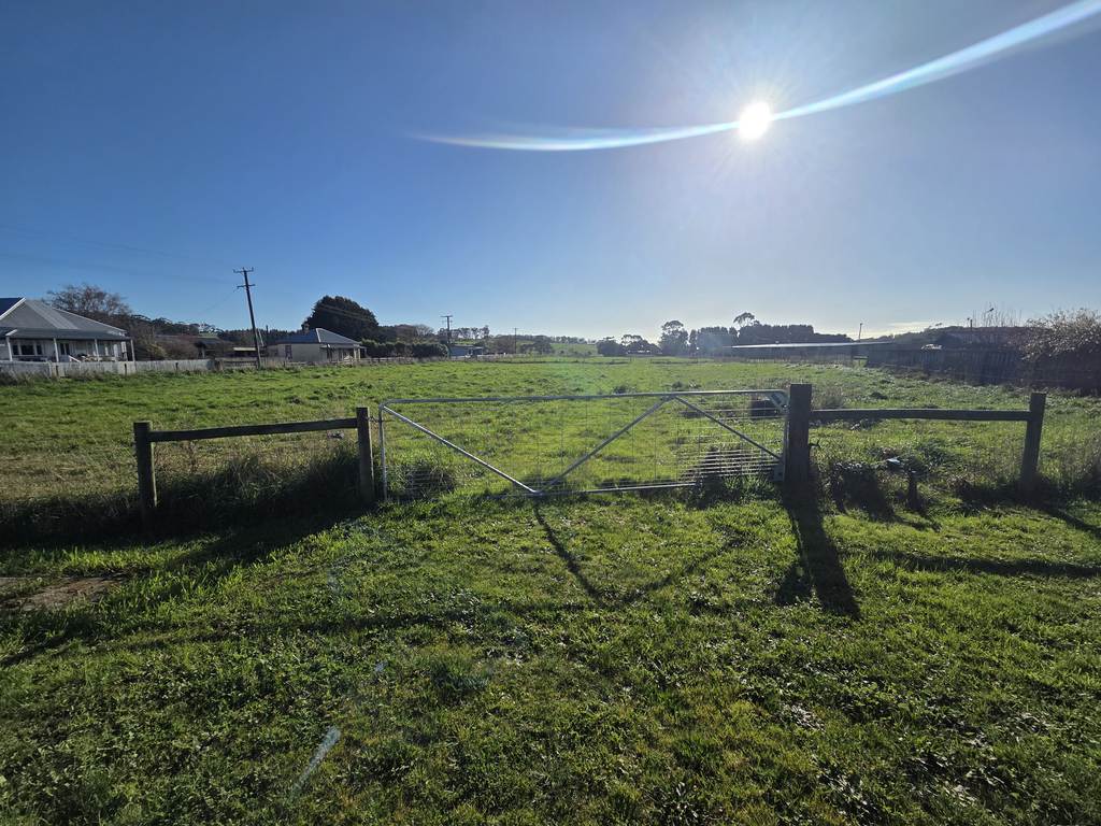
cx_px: 550
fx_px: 413
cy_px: 413
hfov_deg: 106.2
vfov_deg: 89.9
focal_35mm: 13
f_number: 2.2
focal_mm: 2.2
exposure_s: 1/5089
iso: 50
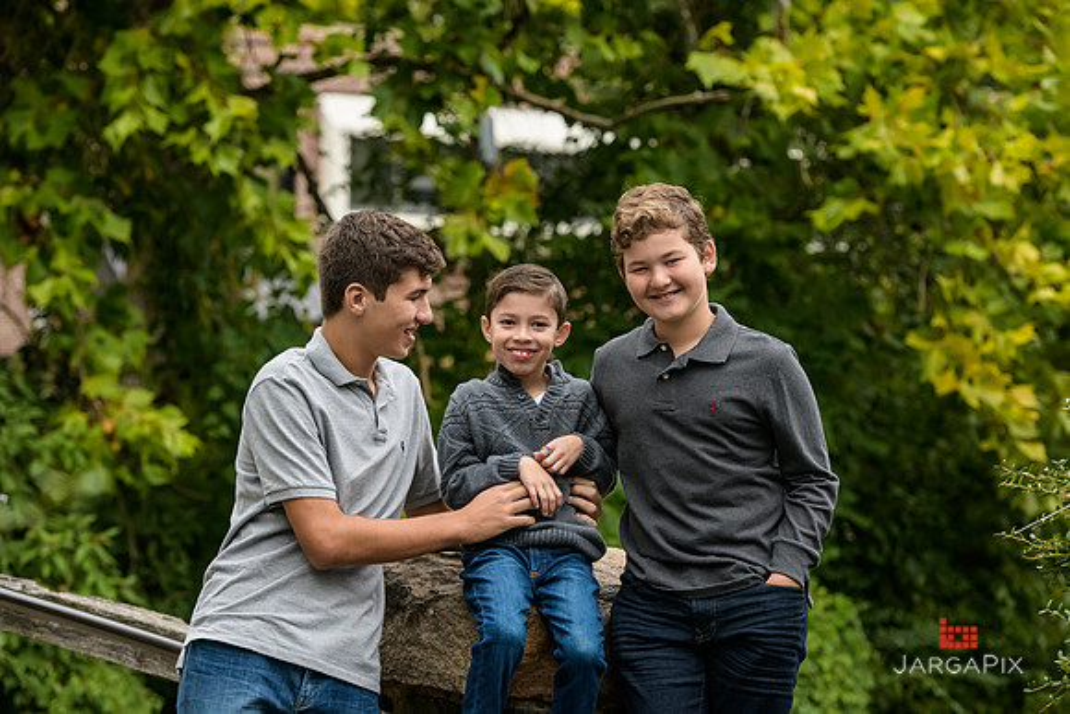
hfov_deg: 17.1
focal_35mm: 120
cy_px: 357
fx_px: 3567
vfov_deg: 11.4
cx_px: 535
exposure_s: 1/400
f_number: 5.6
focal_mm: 120
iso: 1250
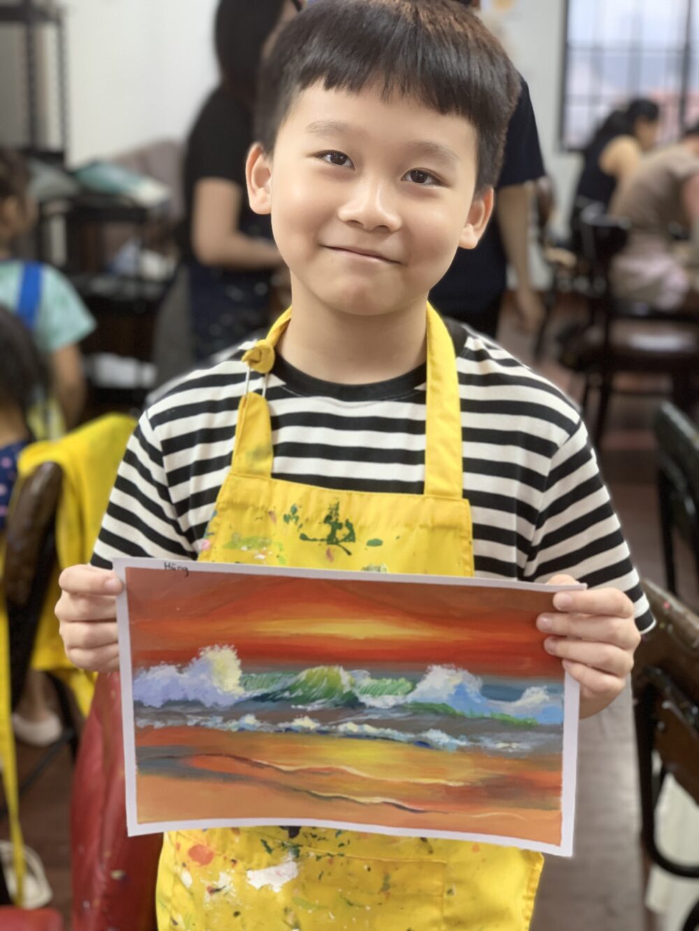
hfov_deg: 28.0
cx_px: 350
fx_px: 1400
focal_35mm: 52
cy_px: 466
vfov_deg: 36.8
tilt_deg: -18.9
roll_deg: -0.8
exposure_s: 1/50
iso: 100
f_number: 2.4
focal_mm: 6
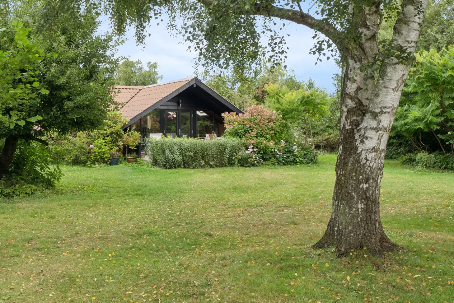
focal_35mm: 44
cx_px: 141
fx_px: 560
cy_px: 123
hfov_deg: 43.4
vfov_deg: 30.2
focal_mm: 19.5
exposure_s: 1/80
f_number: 8
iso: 160
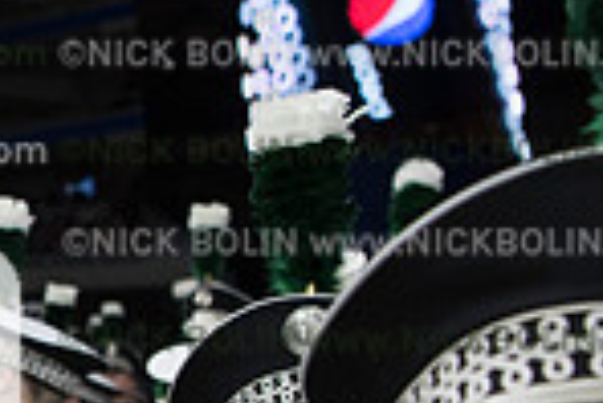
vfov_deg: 14.3
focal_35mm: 94
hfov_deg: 19.3
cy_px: 434
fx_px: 1576
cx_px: -269
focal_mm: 24
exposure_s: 1/640
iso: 1250
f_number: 2.8
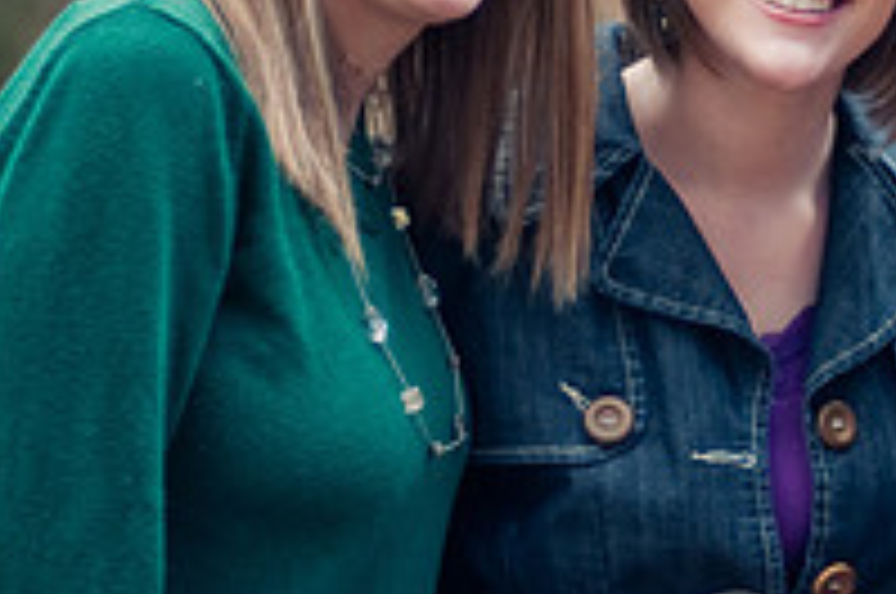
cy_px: 238
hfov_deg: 13.9
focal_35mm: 146
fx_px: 3628
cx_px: 887
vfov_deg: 9.4
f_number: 1.4
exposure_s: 1/200
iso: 200
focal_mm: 50
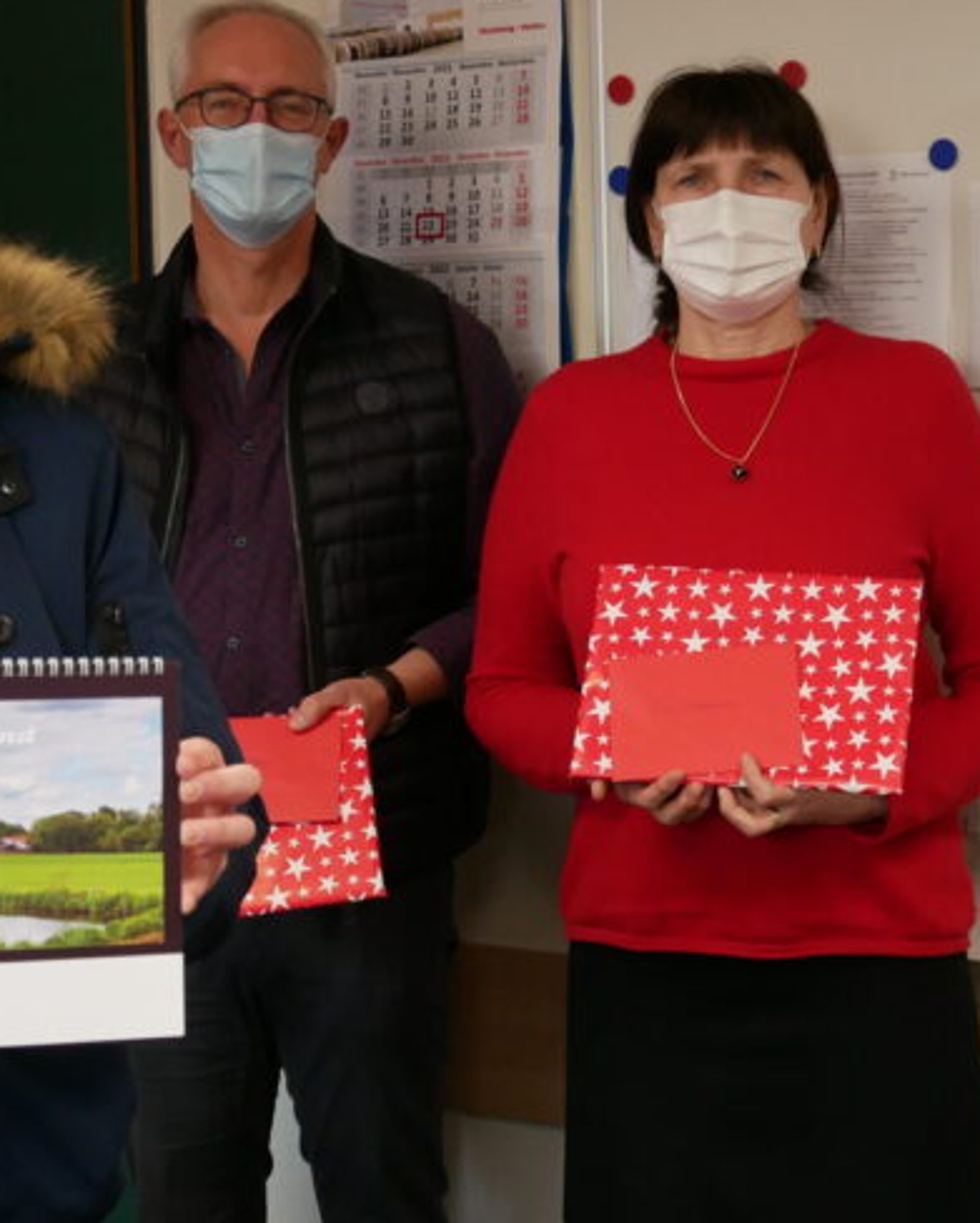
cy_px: 625
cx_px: 446
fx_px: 3115
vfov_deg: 22.2
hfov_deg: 17.9
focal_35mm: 86
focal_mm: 21
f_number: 4.7
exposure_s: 1/60
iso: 800
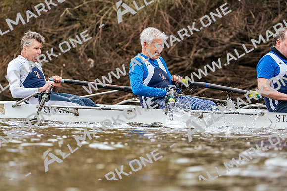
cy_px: 96
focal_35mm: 353
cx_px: 144
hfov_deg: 5.8
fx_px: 2815
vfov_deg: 3.9
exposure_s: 1/2000
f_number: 6.3
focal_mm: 353
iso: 2000
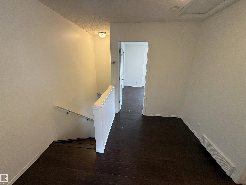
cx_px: 123
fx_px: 99
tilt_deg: -18.1
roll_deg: -1.0
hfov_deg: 102.1
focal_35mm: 14
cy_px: 92
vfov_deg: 85.7
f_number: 2.2
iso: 250
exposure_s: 1/120
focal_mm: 2.22
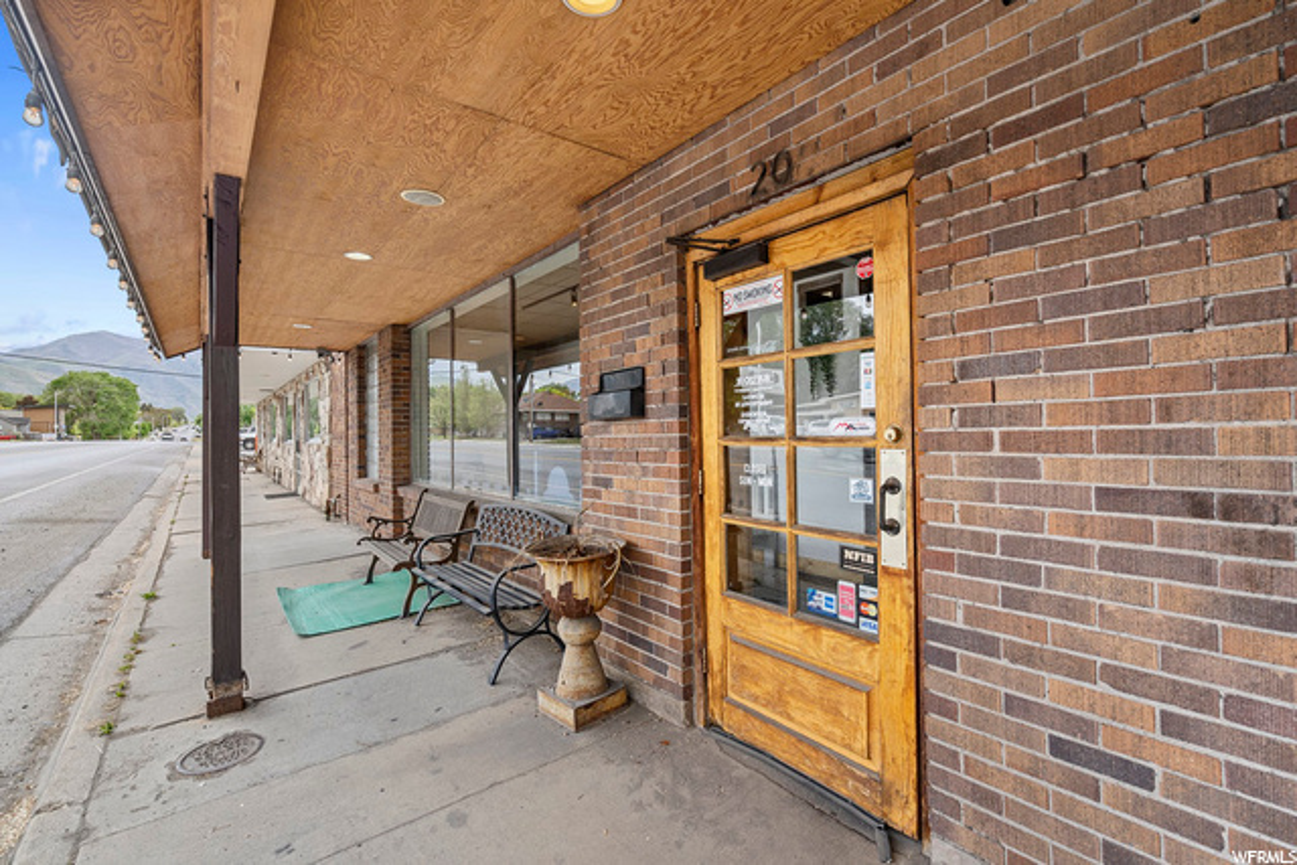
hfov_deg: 96.7
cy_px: 432
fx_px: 577
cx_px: 648
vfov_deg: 73.8
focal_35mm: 16
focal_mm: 16
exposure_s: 1/80
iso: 320
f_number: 9
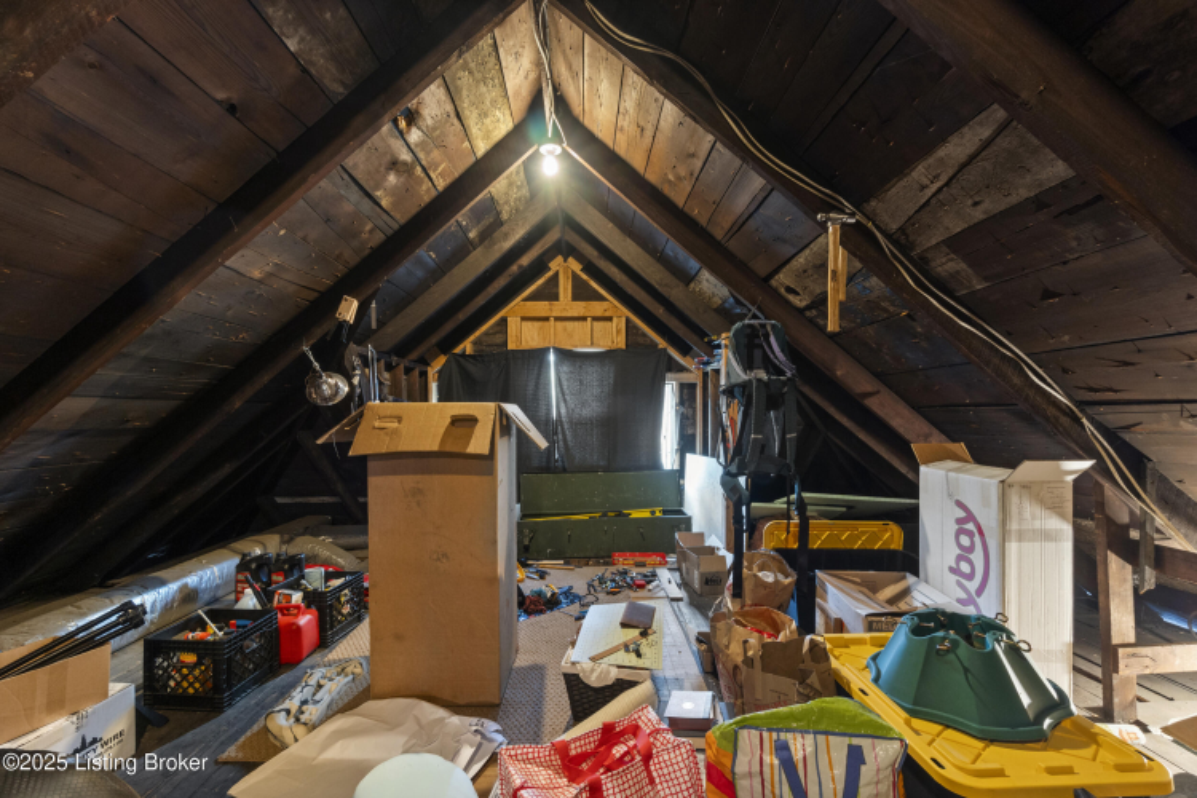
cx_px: 598
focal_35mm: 15
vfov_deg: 77.3
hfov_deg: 100.4
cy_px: 399
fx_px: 499
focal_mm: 10
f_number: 8
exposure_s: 4
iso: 400
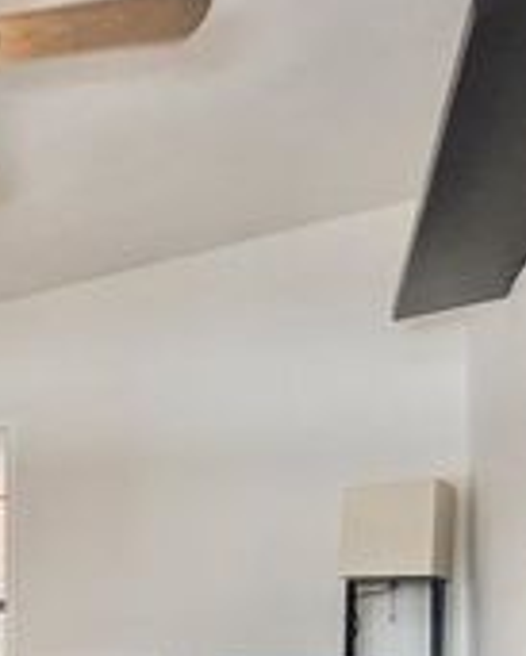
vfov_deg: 41.1
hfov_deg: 22.1
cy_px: 623
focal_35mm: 40
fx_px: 778
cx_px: -422
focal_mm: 2.22
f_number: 2.2
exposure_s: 1/120
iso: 200
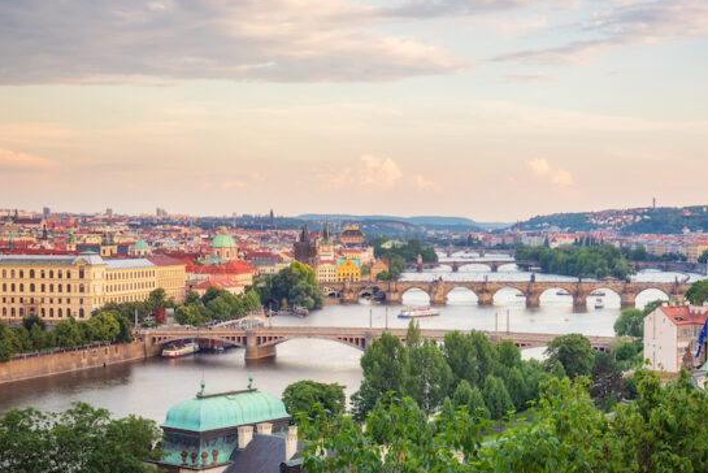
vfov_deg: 21.9
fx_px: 1220
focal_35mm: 62
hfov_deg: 32.1
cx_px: 475
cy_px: 275
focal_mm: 44
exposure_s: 1/20
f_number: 16
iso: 100
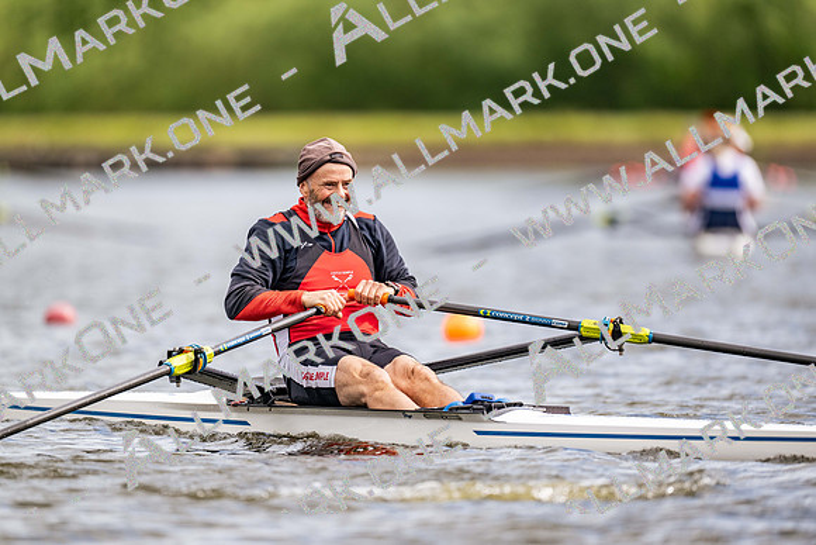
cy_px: 272
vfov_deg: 2.3
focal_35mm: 600
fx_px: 13603
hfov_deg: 3.4
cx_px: 408
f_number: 4
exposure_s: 1/2500
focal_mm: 600
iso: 250
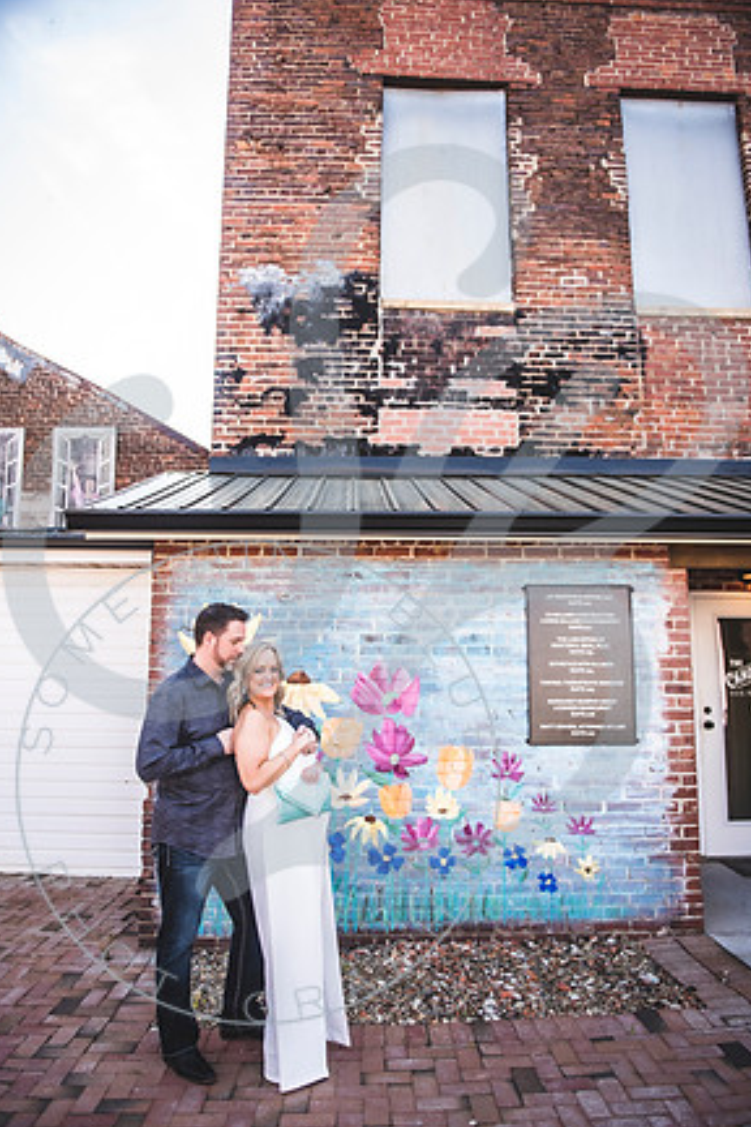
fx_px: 782
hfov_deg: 51.3
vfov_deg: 71.5
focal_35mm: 25
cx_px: 376
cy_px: 584
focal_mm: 24
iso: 100
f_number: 2.8
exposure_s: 1/400
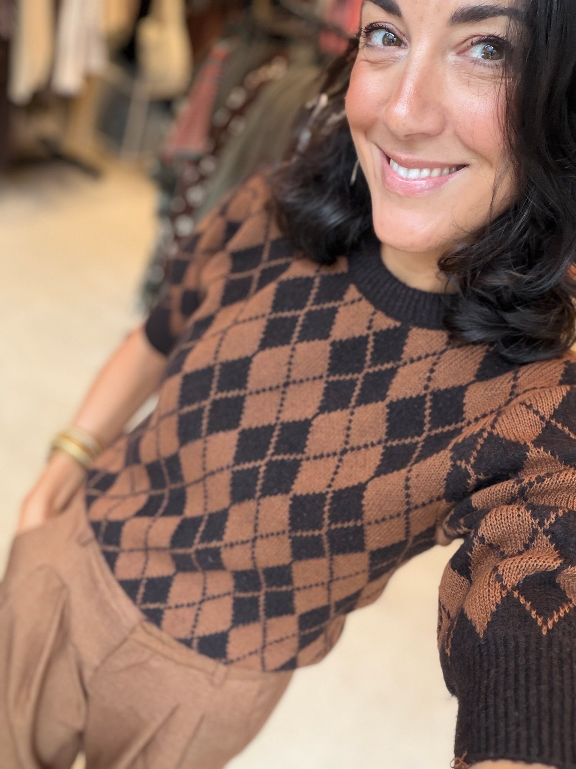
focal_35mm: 30
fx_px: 666
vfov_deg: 60.0
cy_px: 384
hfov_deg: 46.8
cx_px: 288
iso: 160
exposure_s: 1/60
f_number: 1.9
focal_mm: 2.71
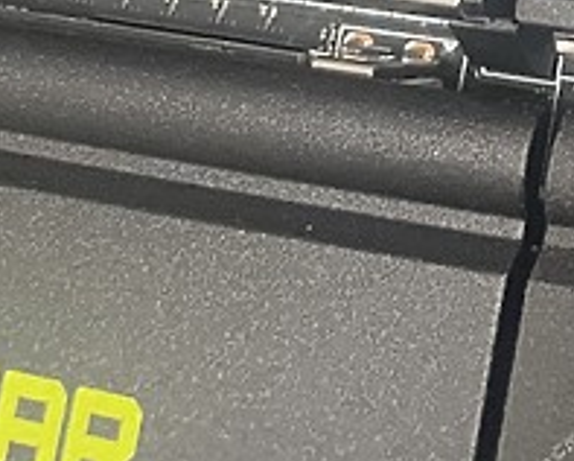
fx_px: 2279
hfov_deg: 12.7
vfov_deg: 9.4
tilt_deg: -62.7
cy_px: -867
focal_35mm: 134
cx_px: 1110
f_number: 1.6
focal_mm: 4.2
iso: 250
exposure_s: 1/60
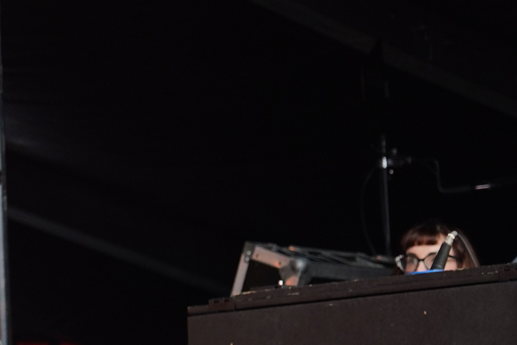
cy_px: 161
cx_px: -342
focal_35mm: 426
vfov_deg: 3.2
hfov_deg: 4.8
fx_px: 6117
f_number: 4
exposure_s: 1/125
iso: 800
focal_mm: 105
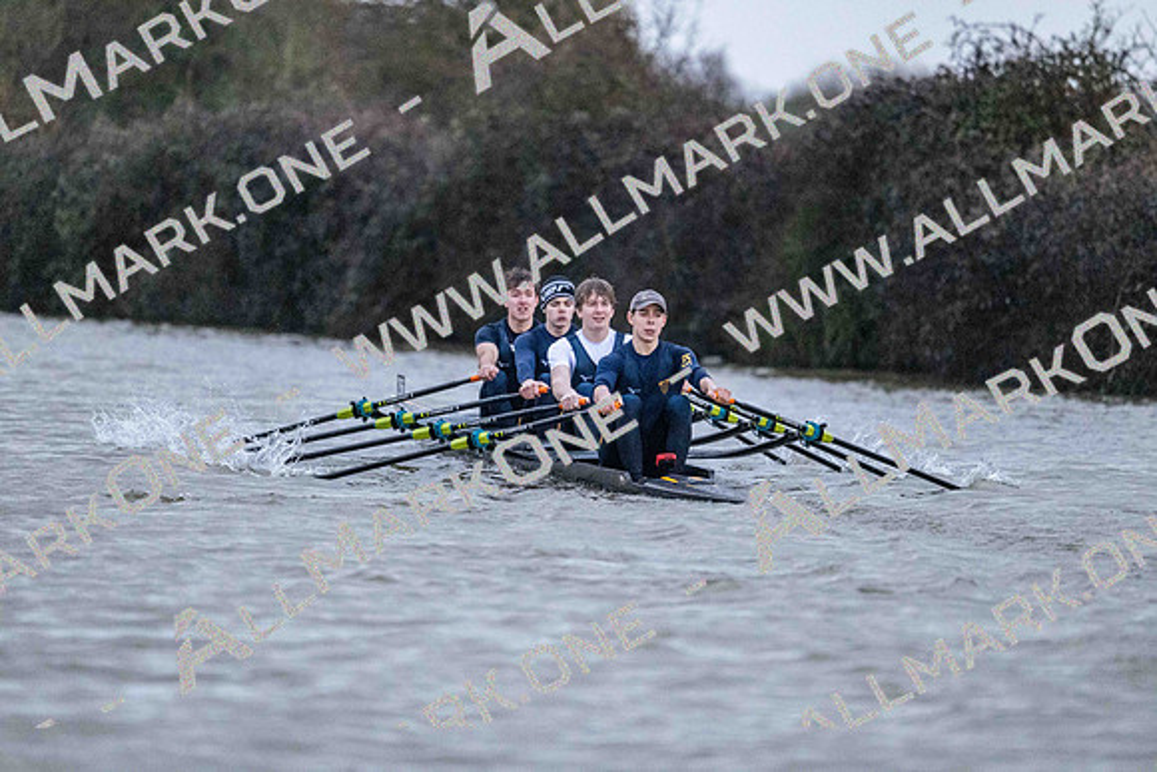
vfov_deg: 3.4
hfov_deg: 5.2
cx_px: 578
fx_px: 12858
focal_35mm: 400
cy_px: 386
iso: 12800
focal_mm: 400
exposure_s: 1/1600
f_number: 4.5
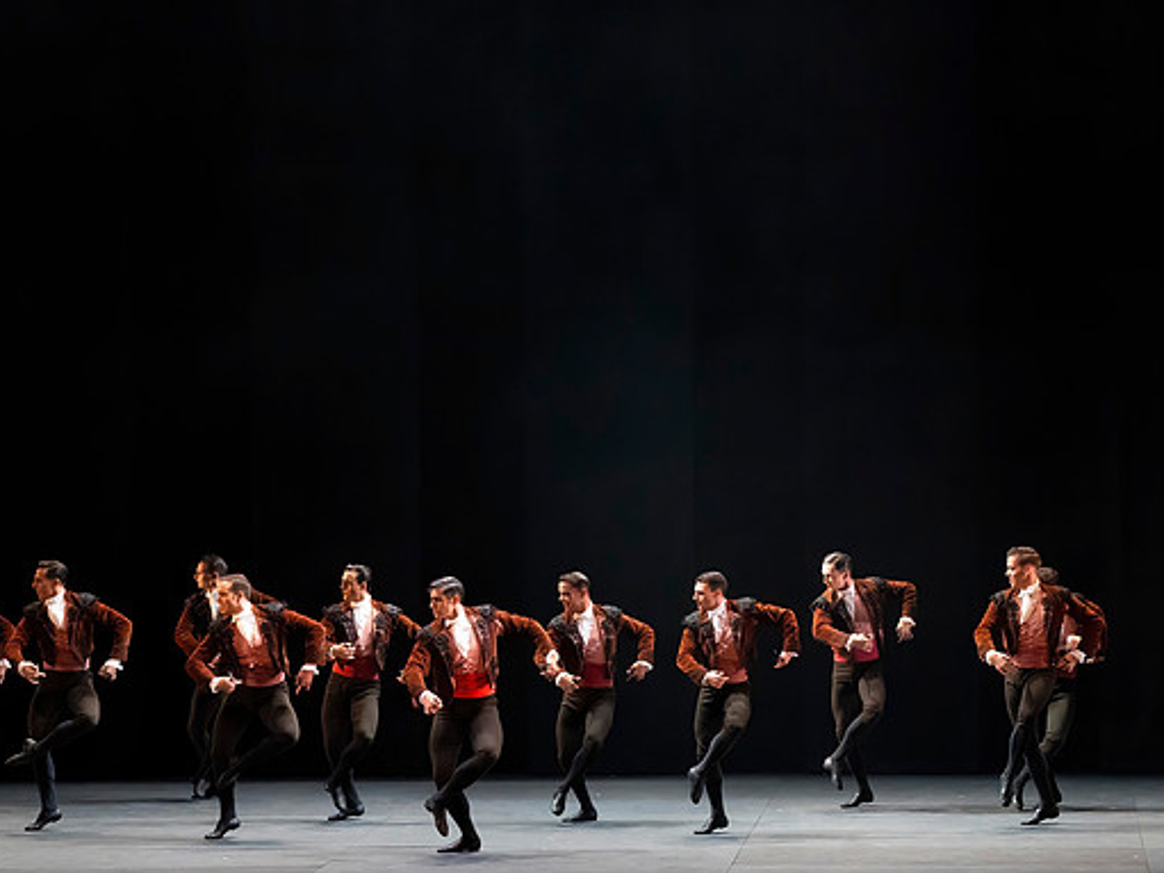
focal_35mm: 167
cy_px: 488
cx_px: 561
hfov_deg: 11.8
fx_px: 5614
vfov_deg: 8.9
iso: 16000
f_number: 7.1
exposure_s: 1/400
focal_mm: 133
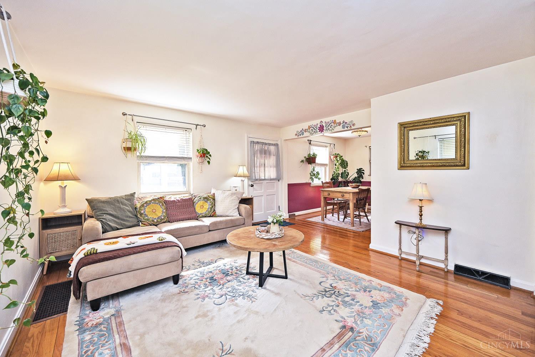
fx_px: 208
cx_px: 268
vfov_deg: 81.2
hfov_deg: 104.3
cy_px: 178
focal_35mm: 14
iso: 200
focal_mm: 14
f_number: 5
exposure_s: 1/100
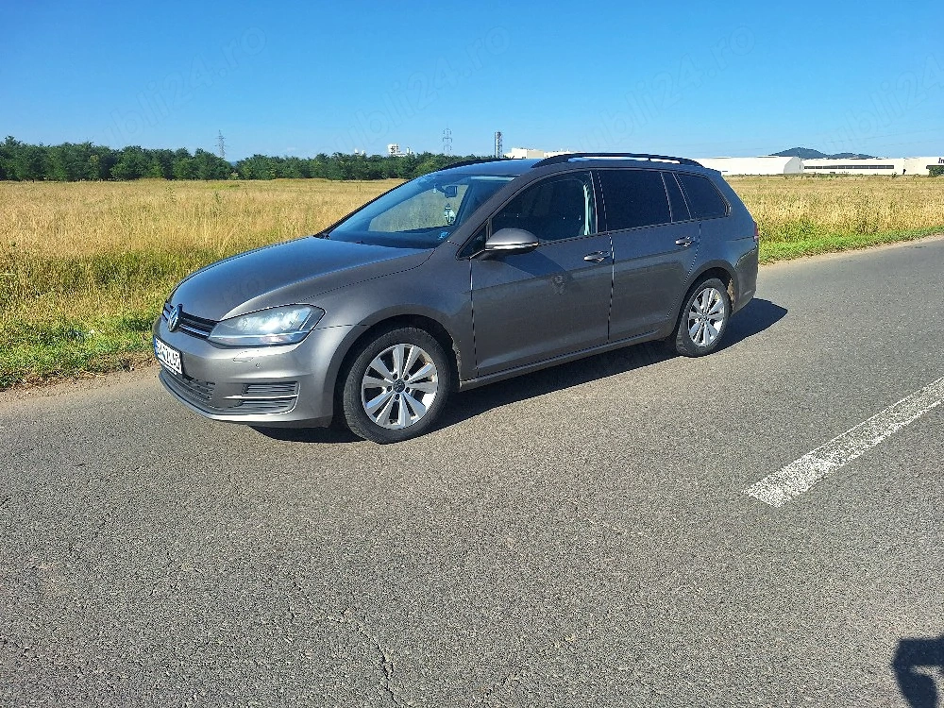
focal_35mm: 23
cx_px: 472
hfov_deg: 73.9
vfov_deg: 58.9
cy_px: 354
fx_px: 627
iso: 40
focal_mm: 5.54
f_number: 1.8
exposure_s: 1/2500
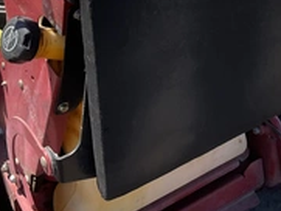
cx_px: 188
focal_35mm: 64
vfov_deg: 22.0
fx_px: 520
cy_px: -6
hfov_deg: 30.0
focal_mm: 3
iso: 25
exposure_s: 1/829
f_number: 1.8
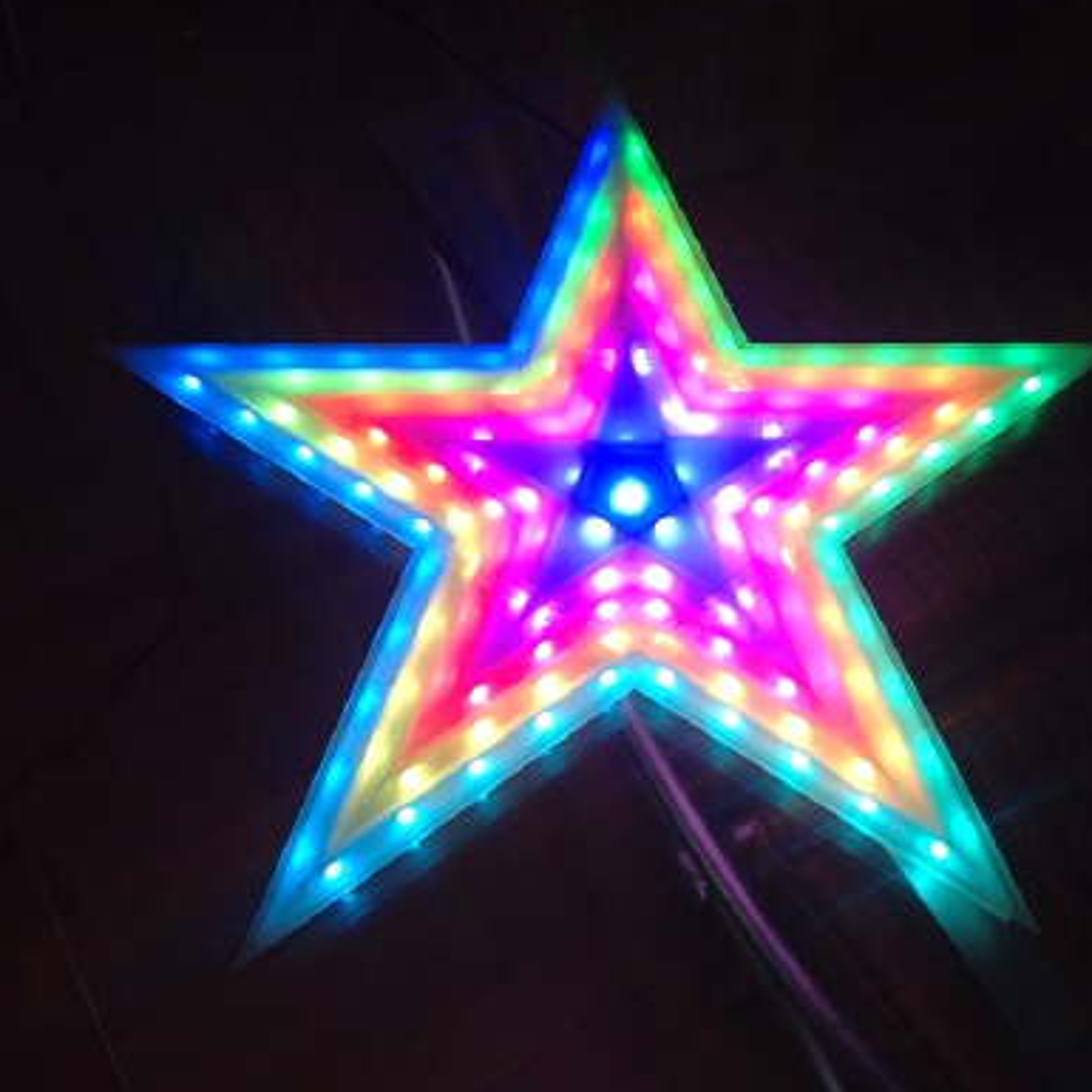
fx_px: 1535
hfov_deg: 38.9
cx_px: 689
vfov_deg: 39.2
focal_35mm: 43
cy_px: 530
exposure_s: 1/60
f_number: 2.4
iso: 64
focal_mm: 4.28
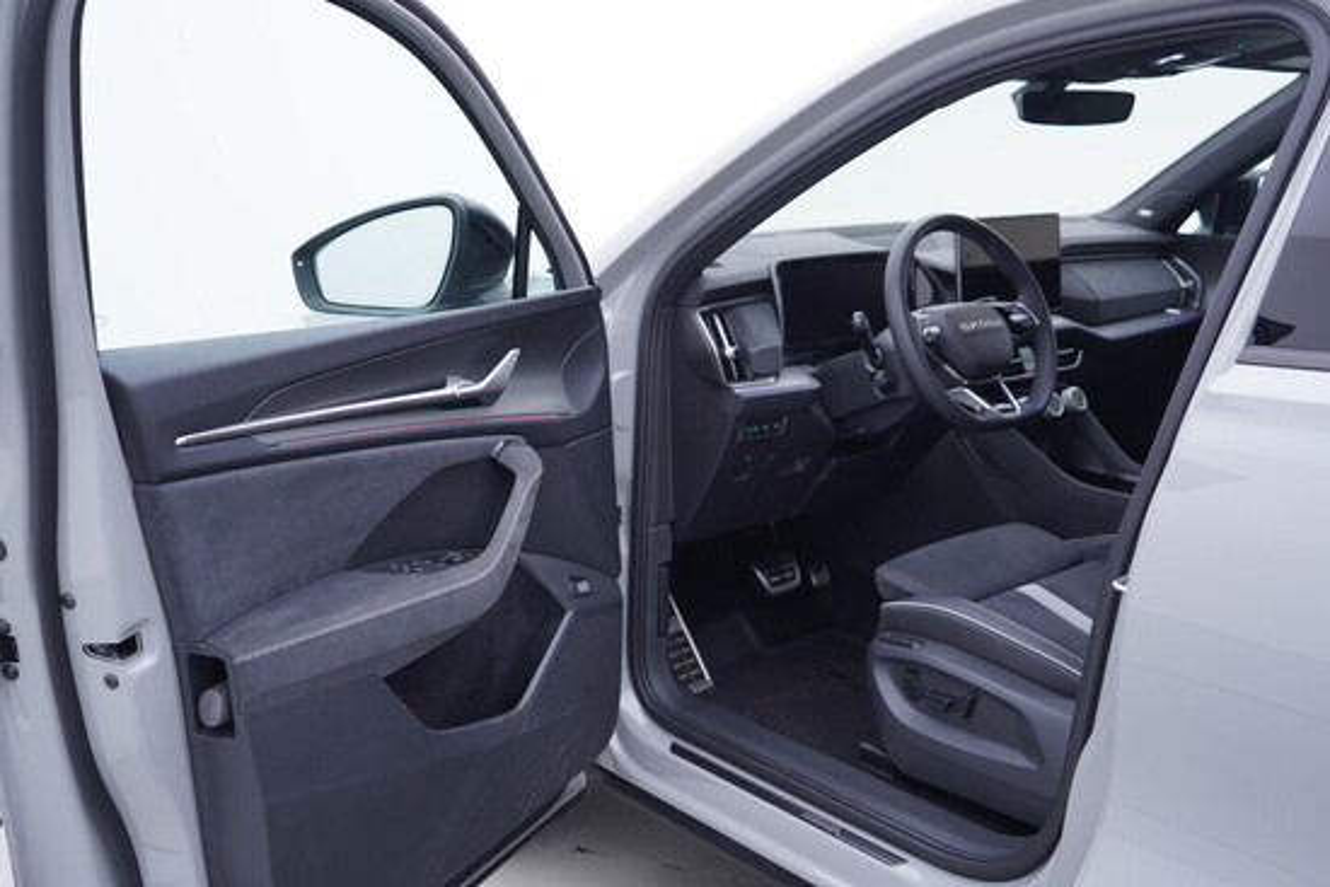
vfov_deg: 36.9
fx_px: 1330
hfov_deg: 53.1
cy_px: 444
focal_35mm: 36
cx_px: 665
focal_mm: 24
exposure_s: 1/40
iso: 125
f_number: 3.2
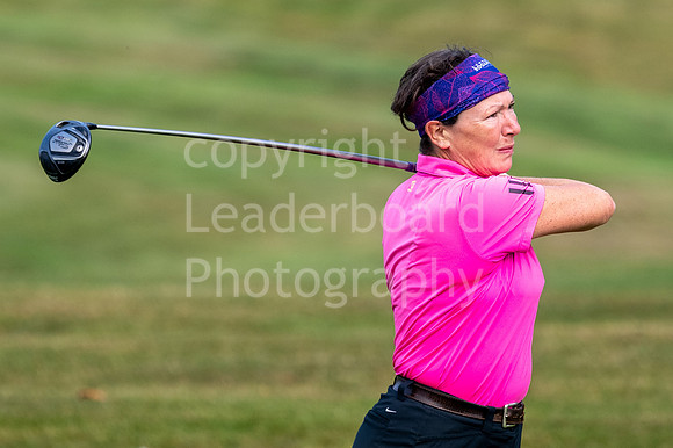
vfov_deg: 2.0
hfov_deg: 3.0
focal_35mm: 680
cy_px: 109
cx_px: 407
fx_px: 12707
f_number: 5
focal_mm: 300
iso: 200
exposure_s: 1/800
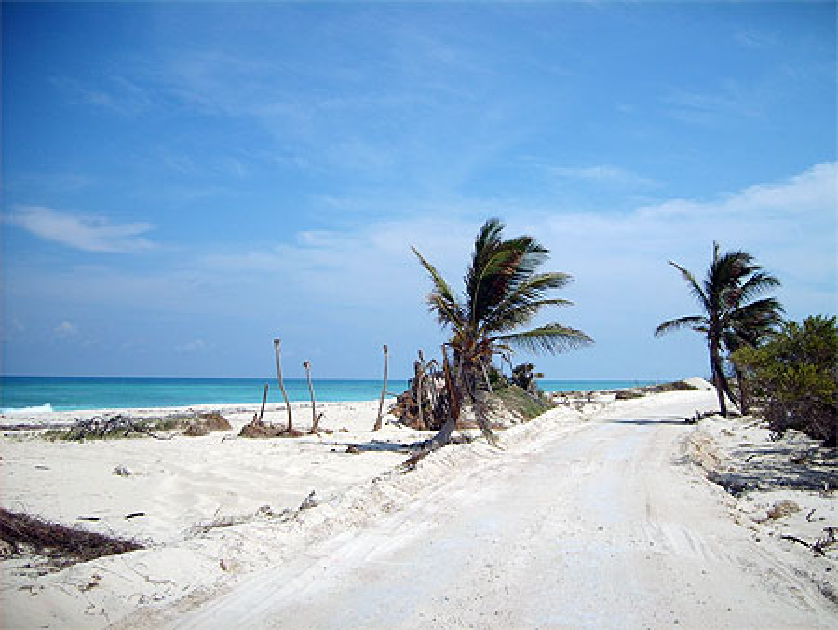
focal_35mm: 35
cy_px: 315
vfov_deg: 40.7
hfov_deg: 52.6
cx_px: 419
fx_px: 848
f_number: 7.1
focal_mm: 5.8
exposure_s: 1/350
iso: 50
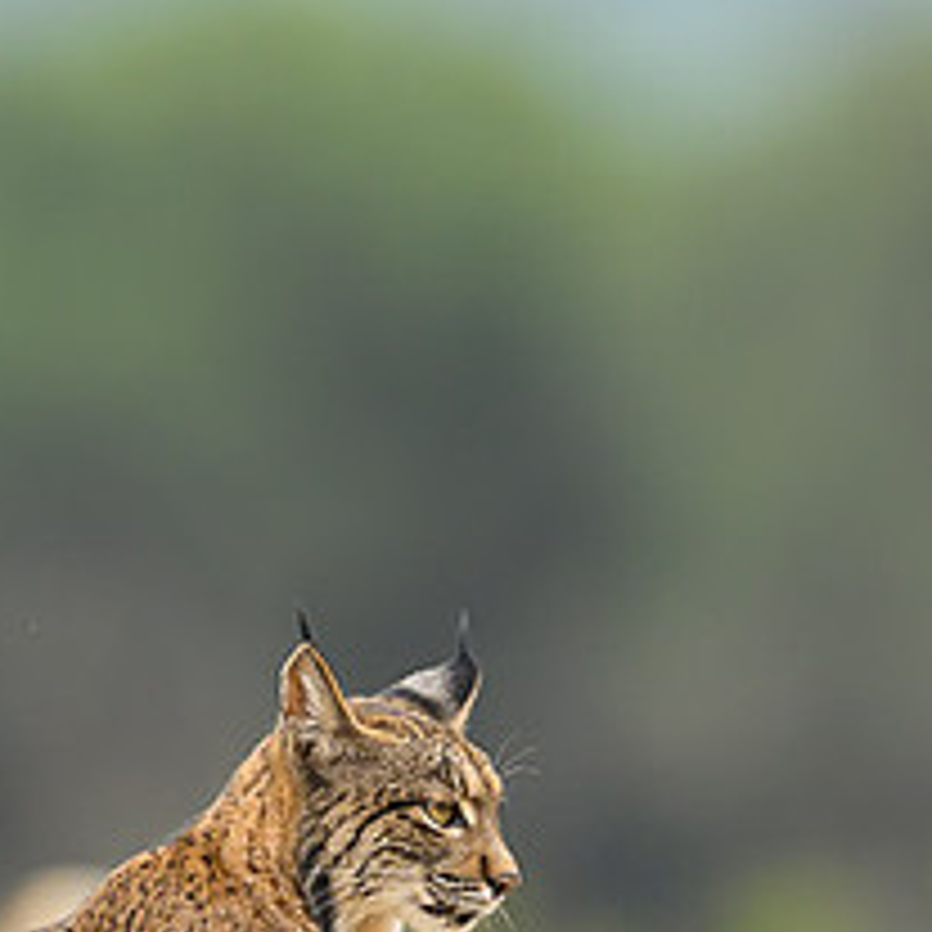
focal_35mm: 1071
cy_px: 792
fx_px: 32624
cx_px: 429
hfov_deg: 1.6
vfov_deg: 1.6
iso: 800
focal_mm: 400
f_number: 4
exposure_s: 1/2000
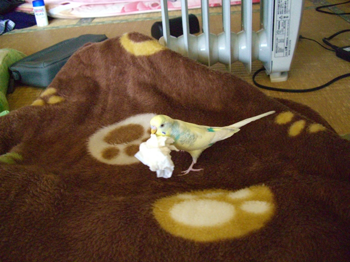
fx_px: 384
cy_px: 131
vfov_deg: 37.7
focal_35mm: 38
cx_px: 175
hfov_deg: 49.0
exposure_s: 1/125
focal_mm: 7.9
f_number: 2.8
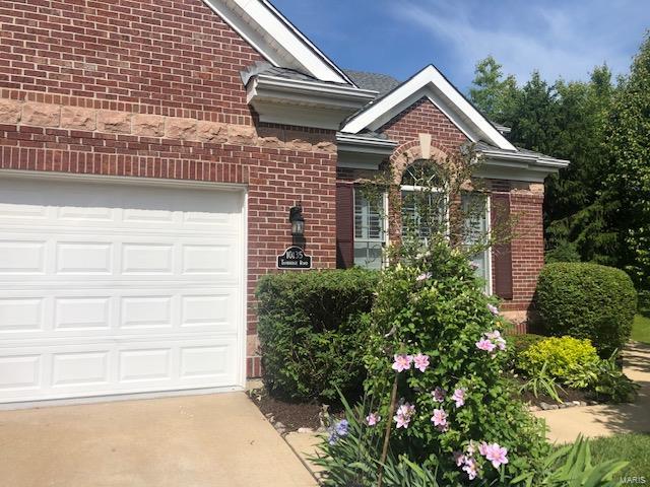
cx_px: 325
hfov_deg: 63.4
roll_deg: -0.5
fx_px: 526
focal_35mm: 28
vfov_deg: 49.7
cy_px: 244
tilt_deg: +4.1
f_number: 1.8
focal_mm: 3.99
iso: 20
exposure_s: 1/3040
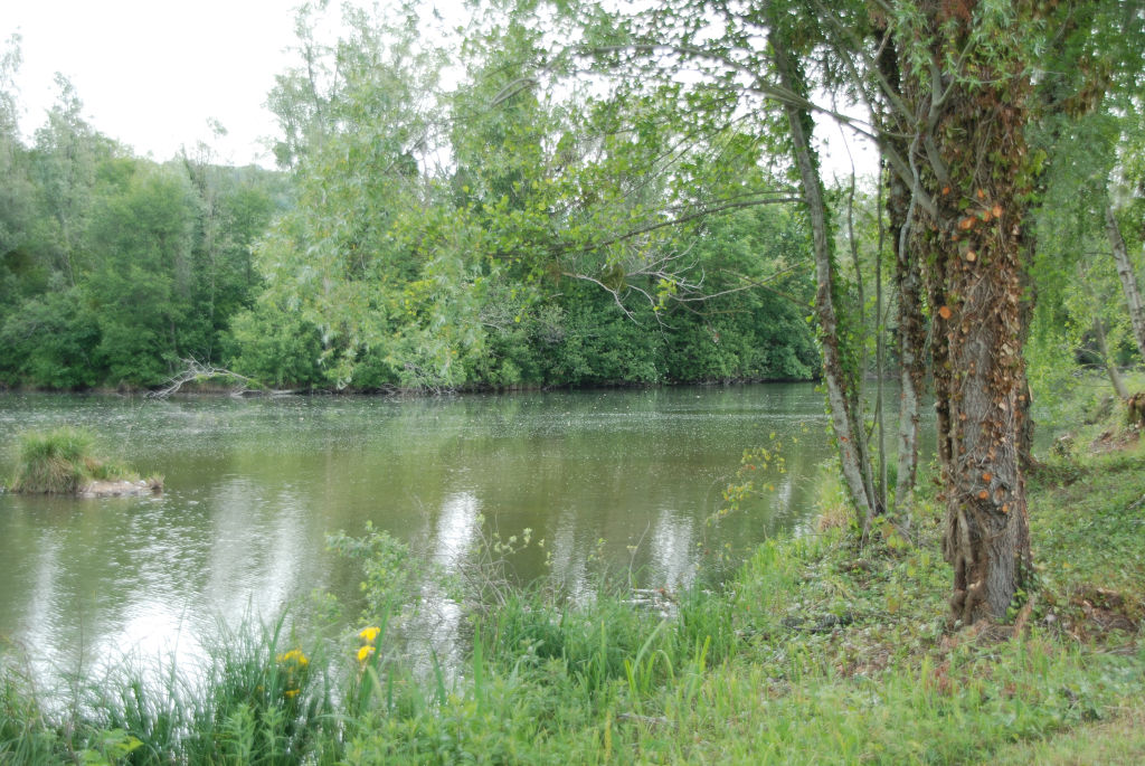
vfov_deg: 25.1
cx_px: 572
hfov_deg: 36.8
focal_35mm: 54
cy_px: 383
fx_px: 1719
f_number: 5.6
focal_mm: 36
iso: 125
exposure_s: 1/125
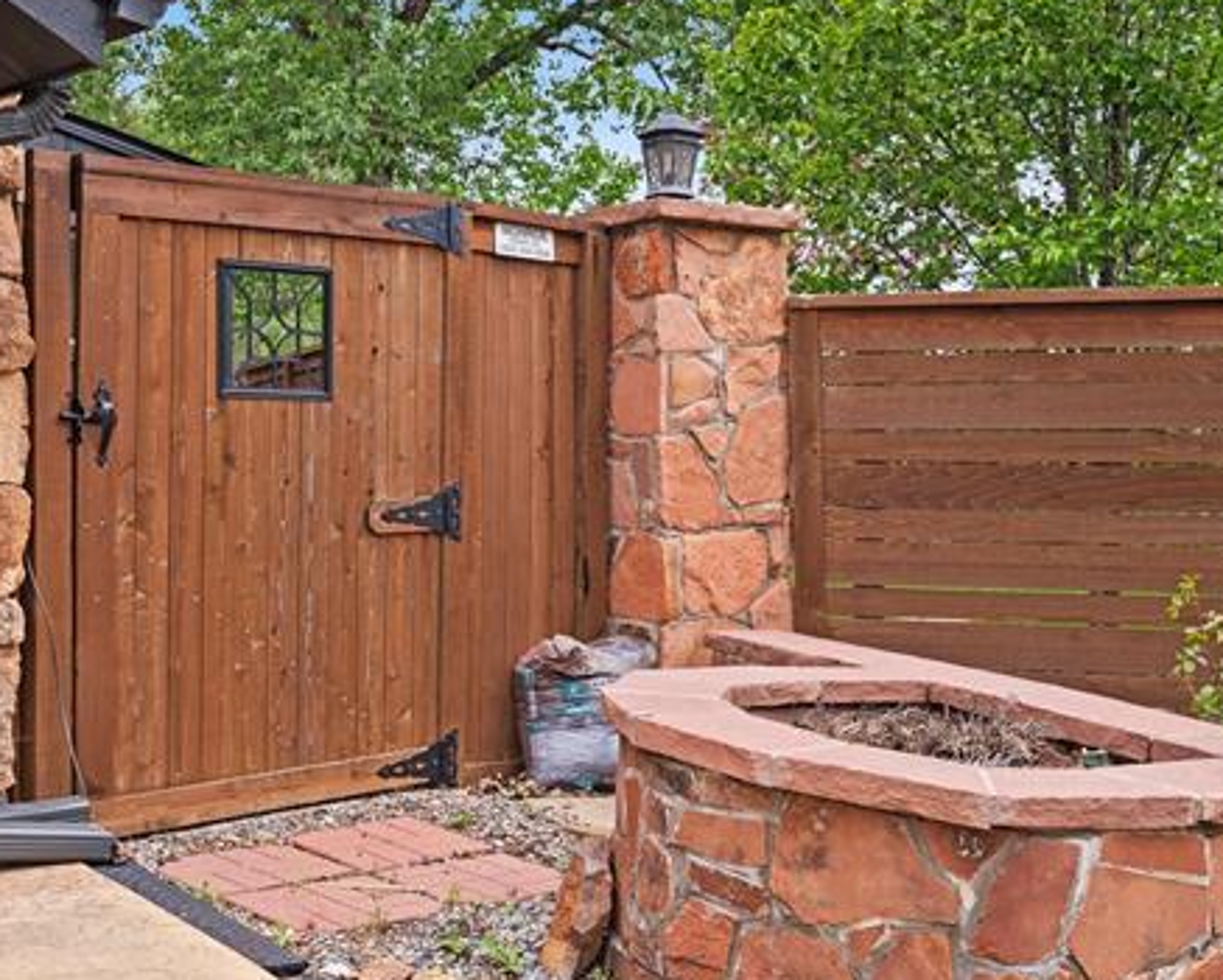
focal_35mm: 48
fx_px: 1738
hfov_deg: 38.6
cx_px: 504
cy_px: 466
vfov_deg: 31.5
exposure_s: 1/80
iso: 400
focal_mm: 35
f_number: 8
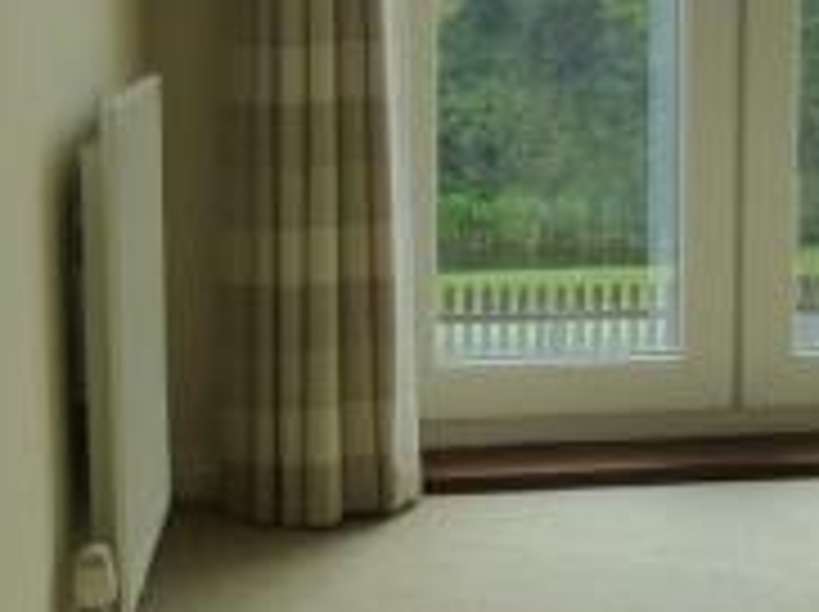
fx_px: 1819
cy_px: 70
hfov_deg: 24.4
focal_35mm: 77
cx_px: 790
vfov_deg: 18.8
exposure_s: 1/500
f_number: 3.3
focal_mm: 4.3
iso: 200
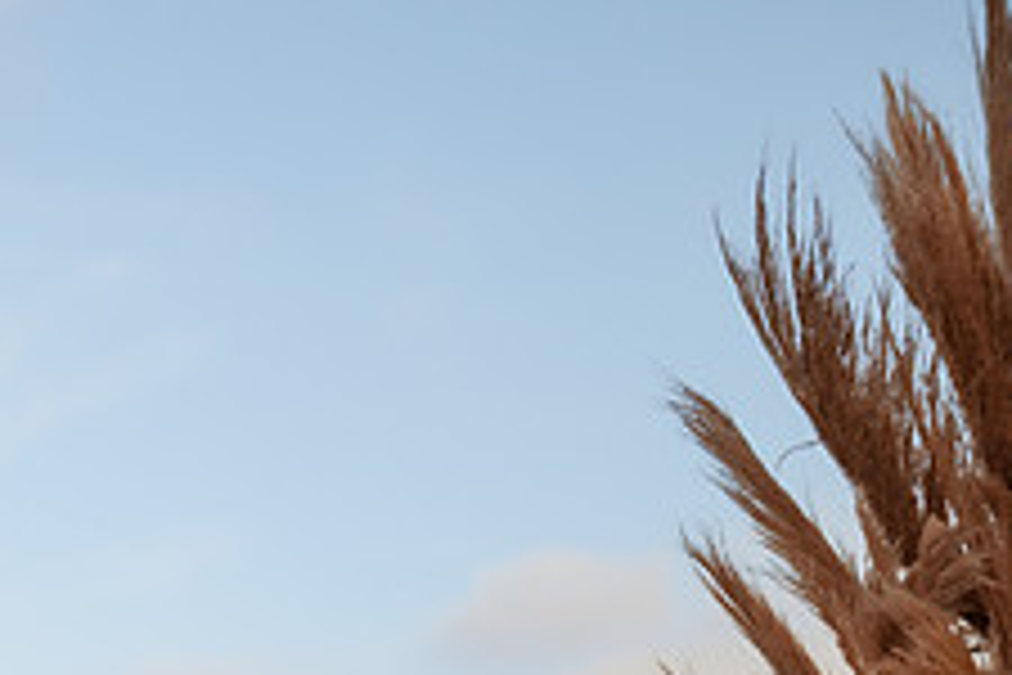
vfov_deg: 11.9
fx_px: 3176
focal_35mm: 113
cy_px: 818
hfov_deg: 17.0
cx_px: -313
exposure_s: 1/8000
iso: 250
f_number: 1.6
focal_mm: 35
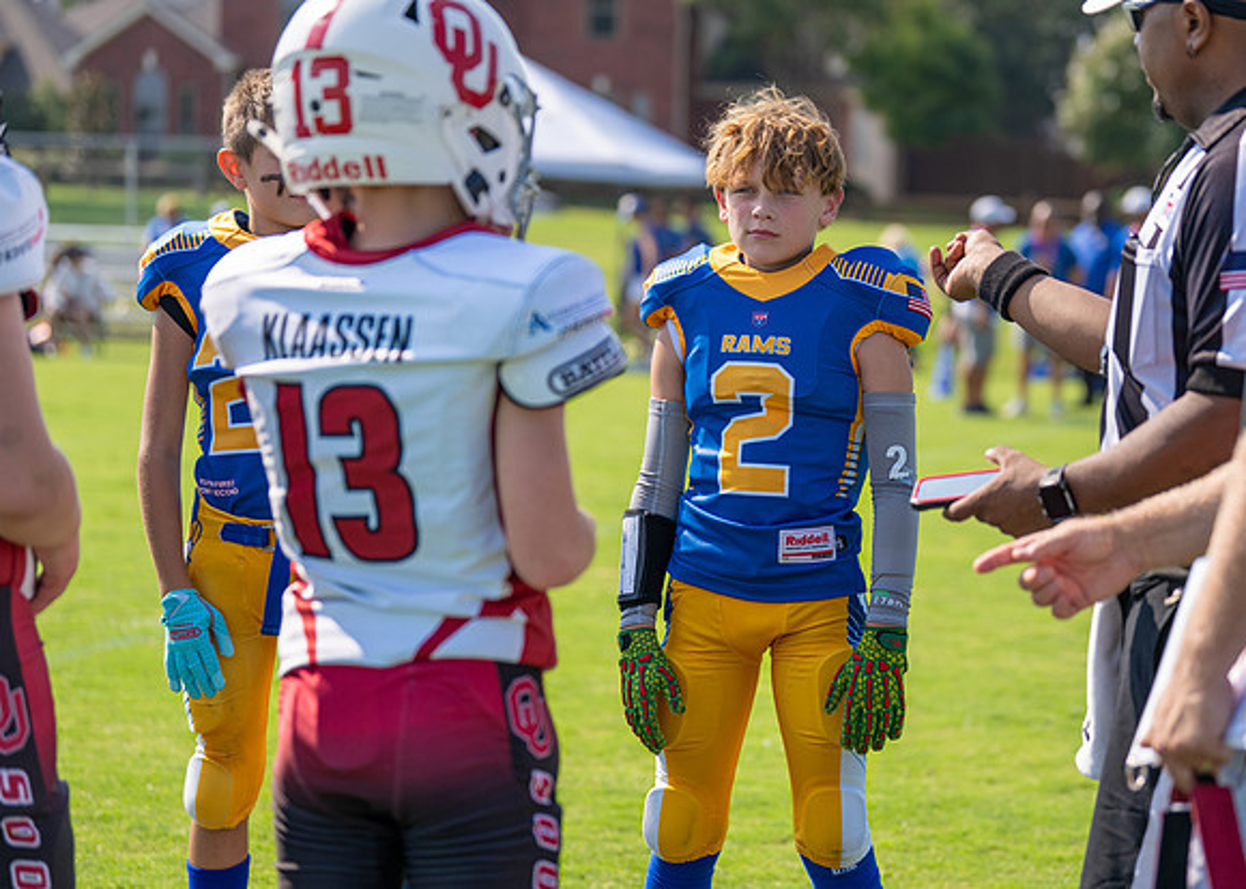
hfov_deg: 19.1
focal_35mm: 105
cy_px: 384
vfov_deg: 13.7
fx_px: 3706
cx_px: 774
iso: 160
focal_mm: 86
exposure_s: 1/2500
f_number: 2.8
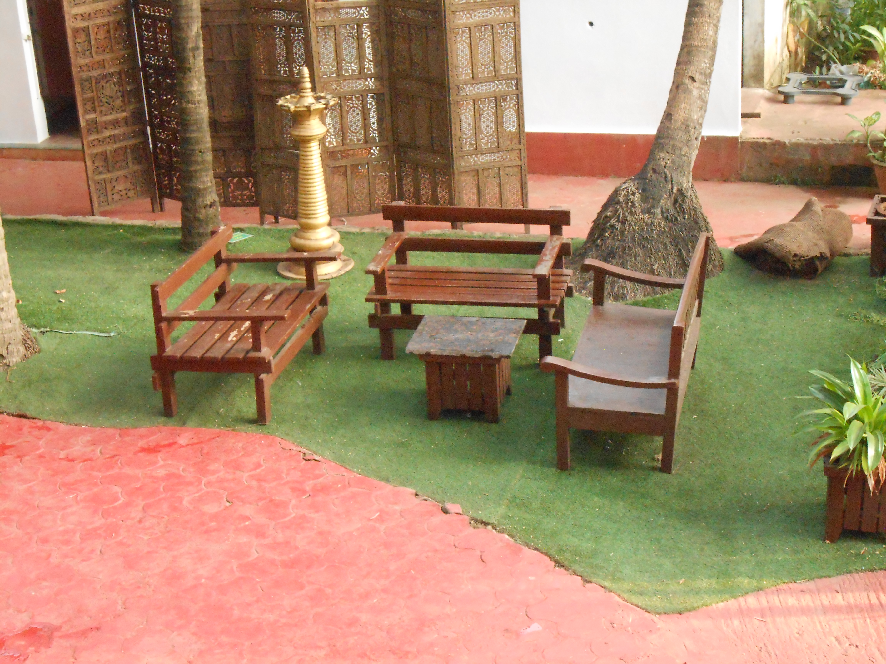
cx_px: 443
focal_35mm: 72
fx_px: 1843
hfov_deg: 27.0
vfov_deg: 20.4
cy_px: 332
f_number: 6
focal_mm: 12.8
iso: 1000
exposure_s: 1/60
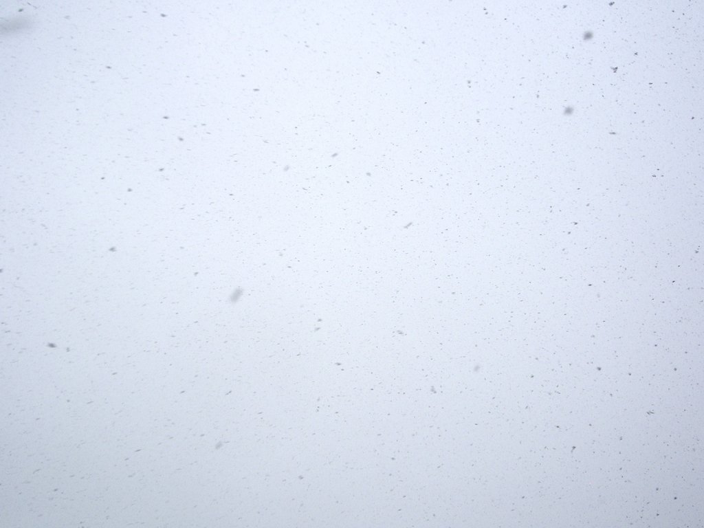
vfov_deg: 35.1
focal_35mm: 41
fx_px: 834
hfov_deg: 45.8
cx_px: 352
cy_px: 264
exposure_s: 1/320
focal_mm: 6.8
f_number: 4.6
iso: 50
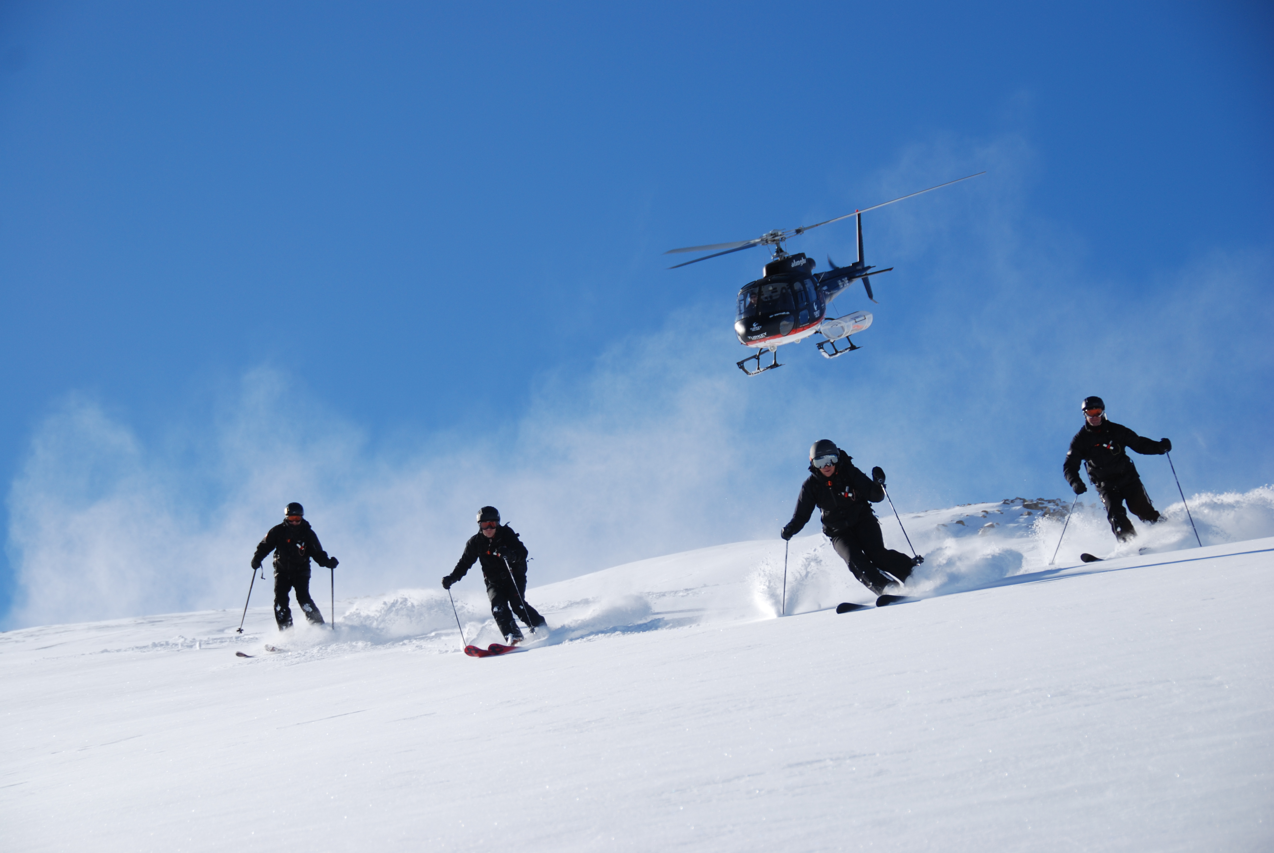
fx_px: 3720
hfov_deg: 19.4
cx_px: 637
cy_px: 426
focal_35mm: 105
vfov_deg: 13.1
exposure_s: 1/800
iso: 100
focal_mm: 70
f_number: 5.6
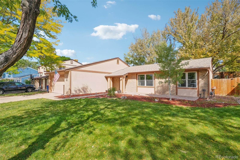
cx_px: 120
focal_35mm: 16
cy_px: 80
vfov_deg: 72.0
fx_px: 110
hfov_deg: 95.0
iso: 800
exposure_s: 1/400
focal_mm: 11
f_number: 8
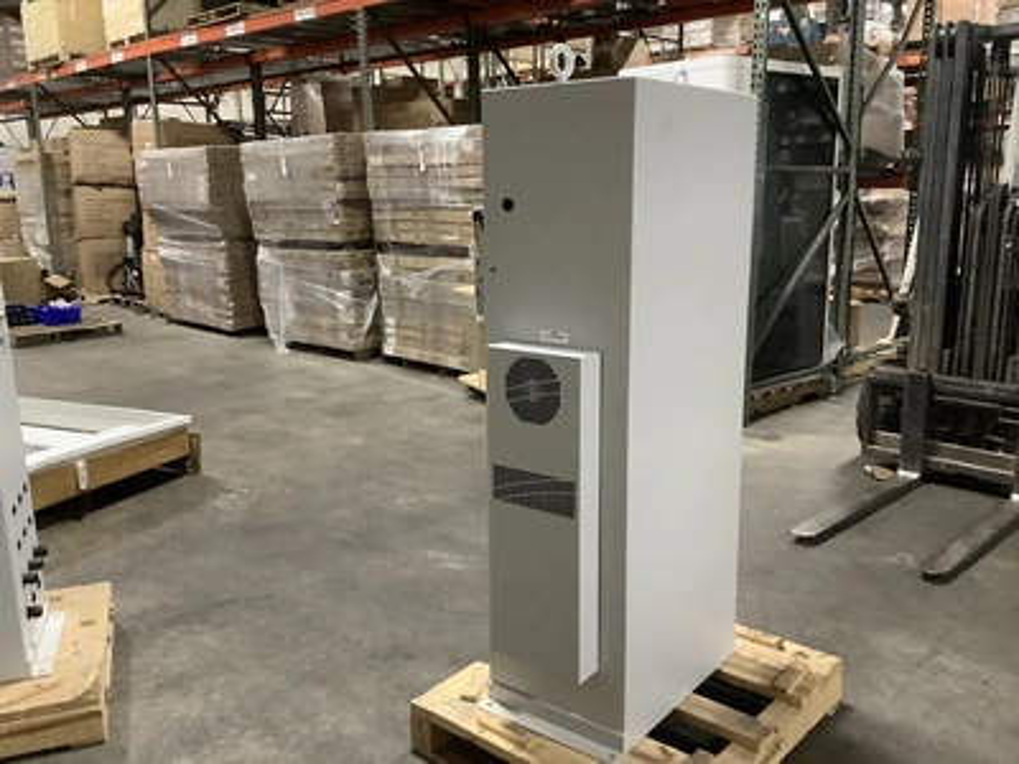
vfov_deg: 45.4
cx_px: 510
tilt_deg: -13.5
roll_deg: +0.6
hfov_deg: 58.4
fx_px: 913
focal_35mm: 31
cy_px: 382
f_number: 2.4
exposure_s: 1/30
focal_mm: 3.3
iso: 640
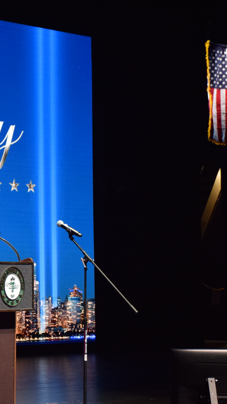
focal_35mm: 105
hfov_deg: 11.4
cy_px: 227
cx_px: -26
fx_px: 1124
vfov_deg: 20.4
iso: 900
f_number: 4.2
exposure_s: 1/60
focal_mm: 38
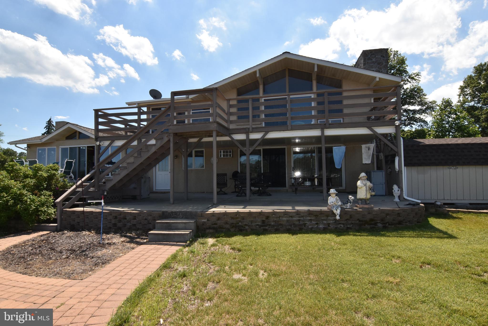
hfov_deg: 90.0
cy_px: 163
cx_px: 244
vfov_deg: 67.5
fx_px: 244
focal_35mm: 18
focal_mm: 12
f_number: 22
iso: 400
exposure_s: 1/200
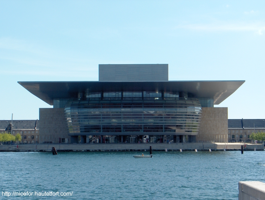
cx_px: 132
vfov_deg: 14.7
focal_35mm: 101
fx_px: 774
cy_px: 100
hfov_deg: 19.4
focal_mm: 20.8
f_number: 7.5
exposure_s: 1/183
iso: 106
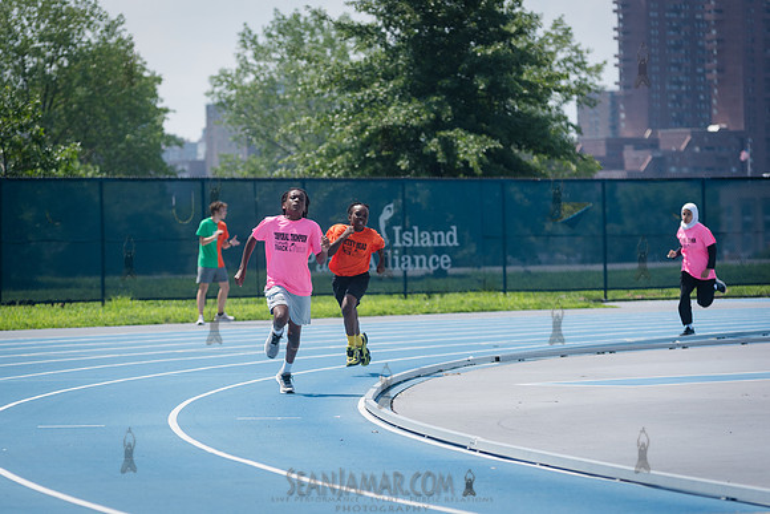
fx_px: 3812
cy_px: 248
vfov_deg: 7.7
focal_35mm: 178
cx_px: 329
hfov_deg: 11.5
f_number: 4.5
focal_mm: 155
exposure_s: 1/1600
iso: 250
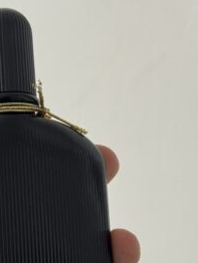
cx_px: 36
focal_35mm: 105
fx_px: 799
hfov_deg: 14.0
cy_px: 229
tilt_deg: -45.9
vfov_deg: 18.4
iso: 200
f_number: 1.78
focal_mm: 6.76
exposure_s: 1/50
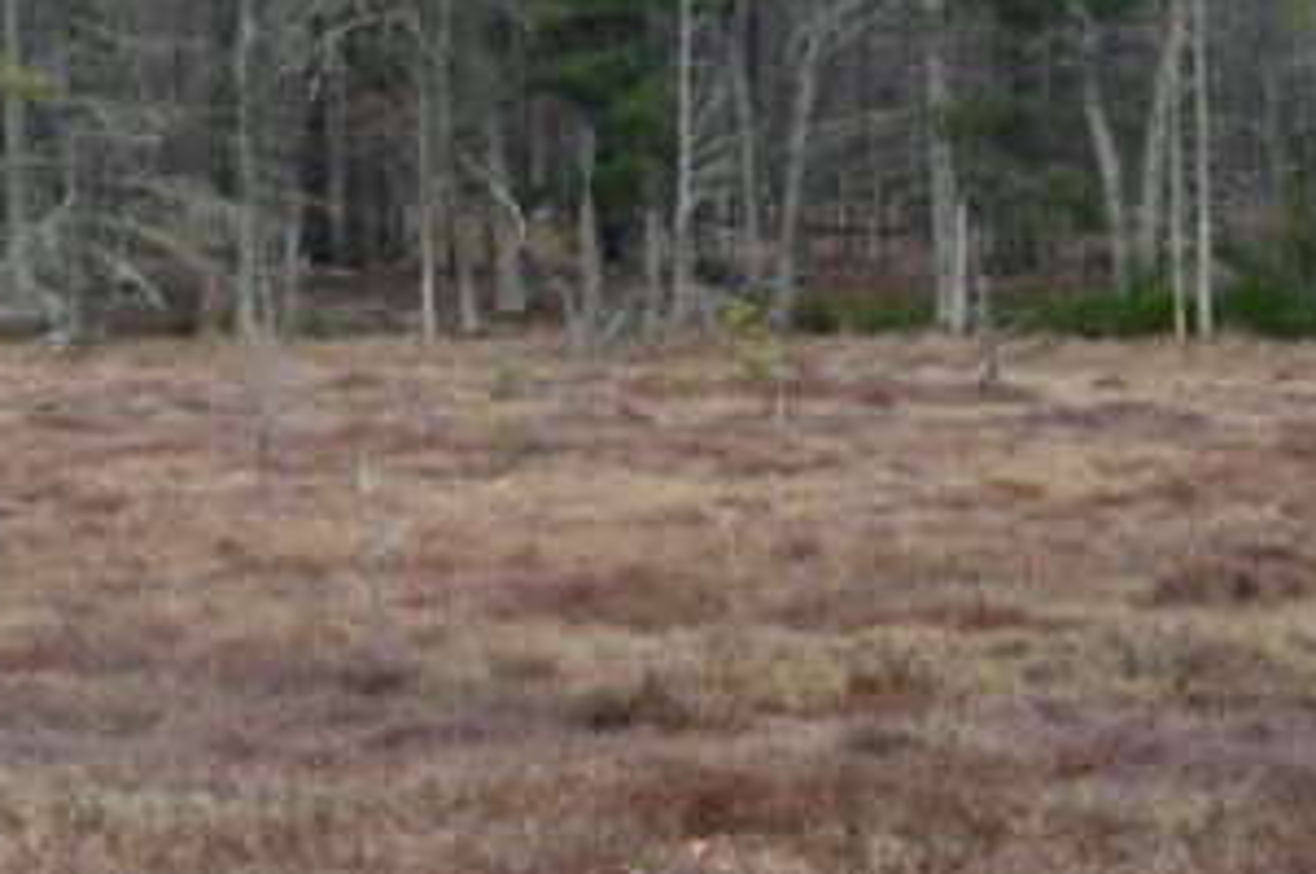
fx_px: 9165
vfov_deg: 5.4
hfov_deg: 8.0
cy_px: -295
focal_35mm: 251
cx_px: -665
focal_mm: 42
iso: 400
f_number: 5.6
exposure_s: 1/125
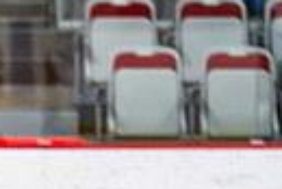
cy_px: 378
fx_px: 5403
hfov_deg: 3.0
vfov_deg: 2.0
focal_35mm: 689
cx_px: -231
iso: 400
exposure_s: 1/640
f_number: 2.8
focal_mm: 123
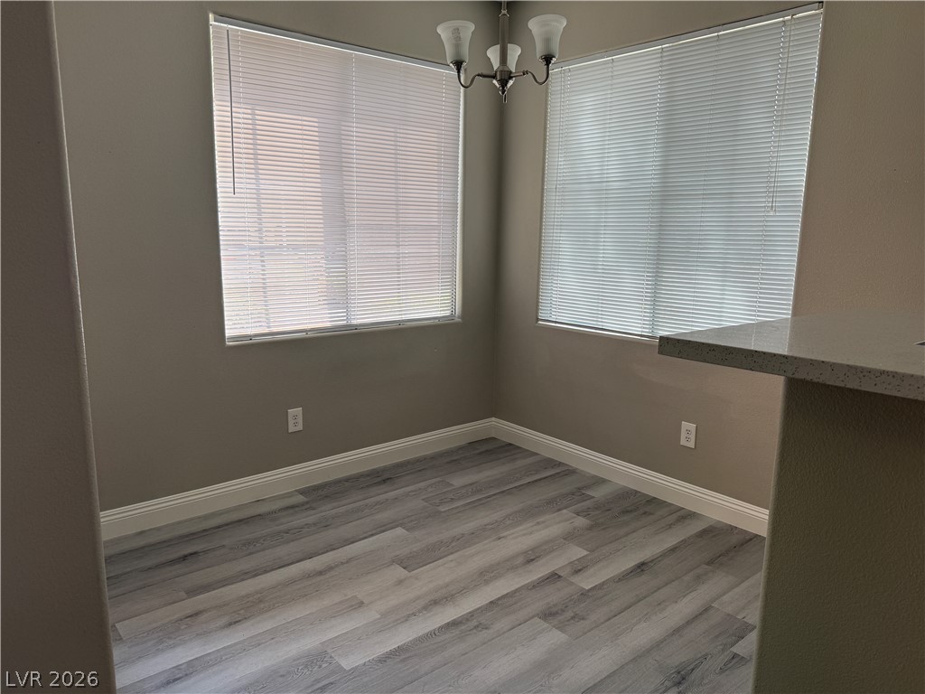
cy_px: 347
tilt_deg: -10.7
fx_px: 641
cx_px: 462
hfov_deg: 71.6
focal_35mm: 24
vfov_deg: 56.8
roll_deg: -1.3
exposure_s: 1/285
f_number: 1.78
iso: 64
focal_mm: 6.76
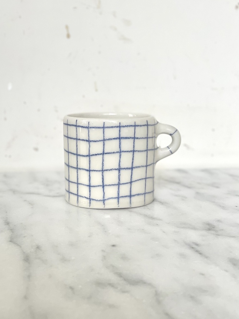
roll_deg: +0.2
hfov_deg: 25.7
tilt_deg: -8.8
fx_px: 525
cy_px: 160
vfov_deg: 33.8
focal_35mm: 57
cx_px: 115
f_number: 2
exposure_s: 1/122
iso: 80
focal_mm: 6
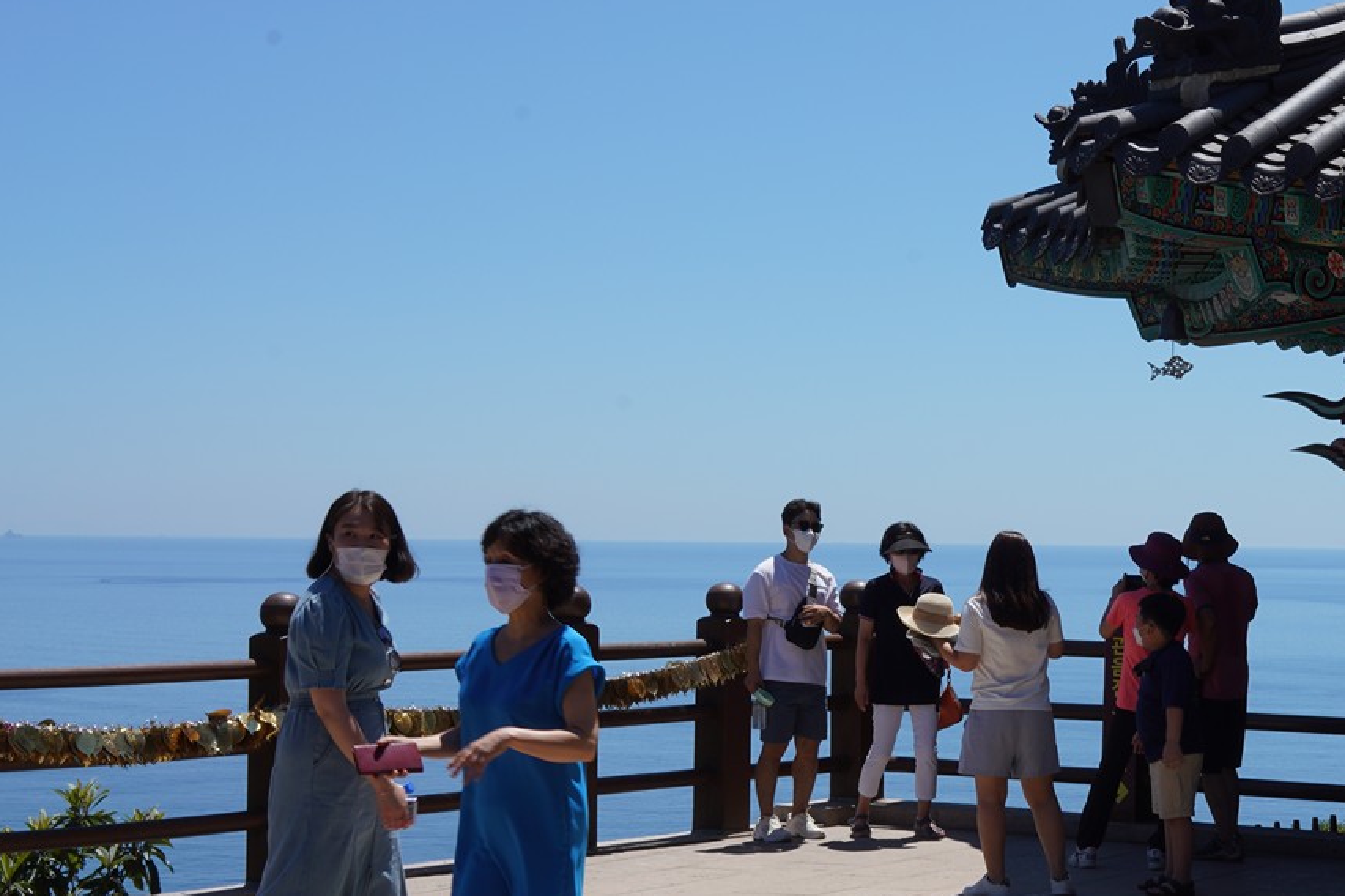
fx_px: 3063
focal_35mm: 82
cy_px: 431
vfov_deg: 16.6
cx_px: 1095
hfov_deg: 24.3
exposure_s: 1/100
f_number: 16
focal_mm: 35
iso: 100
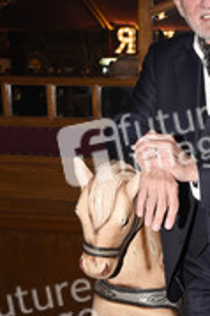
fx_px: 587
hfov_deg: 19.8
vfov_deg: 29.7
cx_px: 199
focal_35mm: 67
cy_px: 233
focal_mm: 30
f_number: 6.3
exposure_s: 1/60
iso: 1600
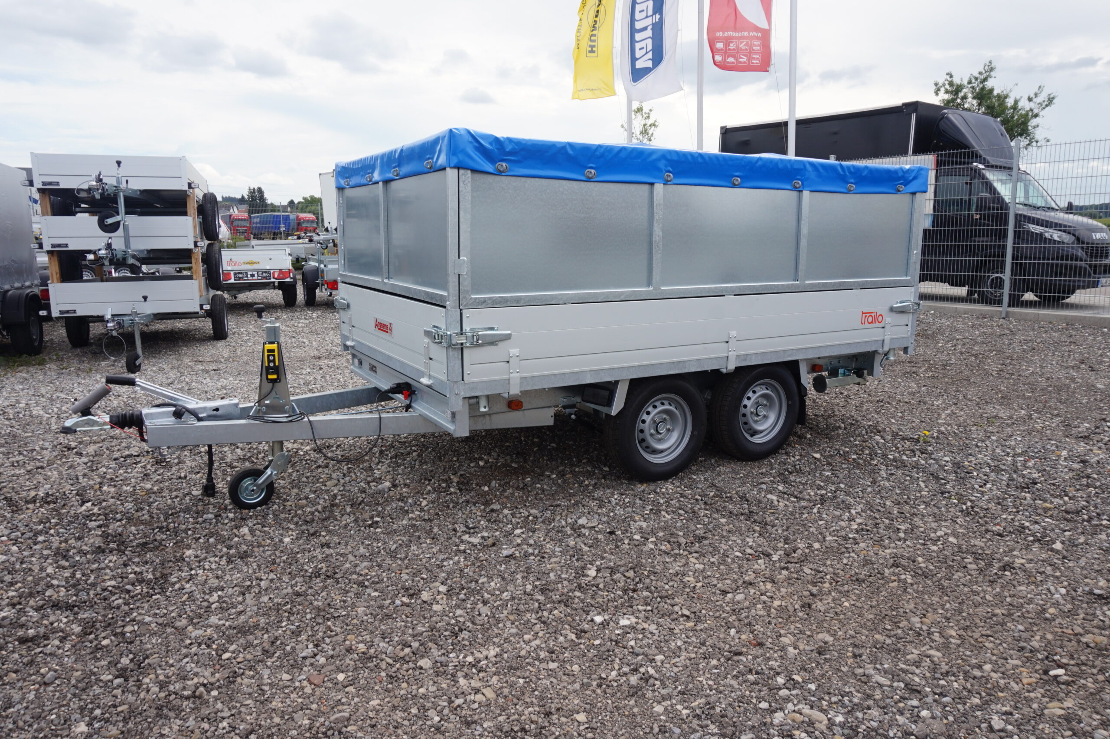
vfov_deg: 53.1
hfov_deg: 73.8
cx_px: 555
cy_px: 370
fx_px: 739
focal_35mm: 24
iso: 100
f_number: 11
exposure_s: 1/80
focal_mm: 16
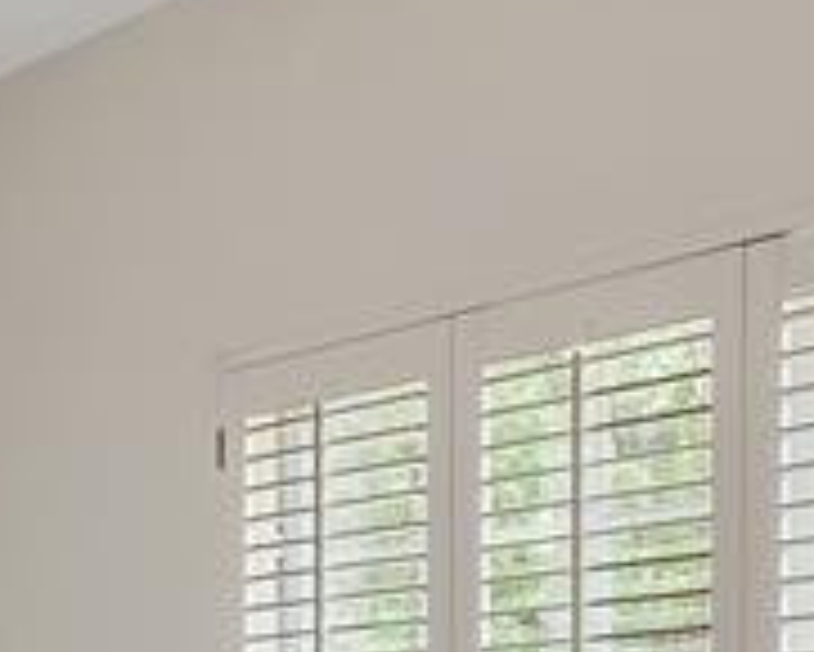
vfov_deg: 16.8
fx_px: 2049
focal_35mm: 85
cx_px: -504
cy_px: 899
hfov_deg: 18.9
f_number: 8
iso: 800
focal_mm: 16
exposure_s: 1/30
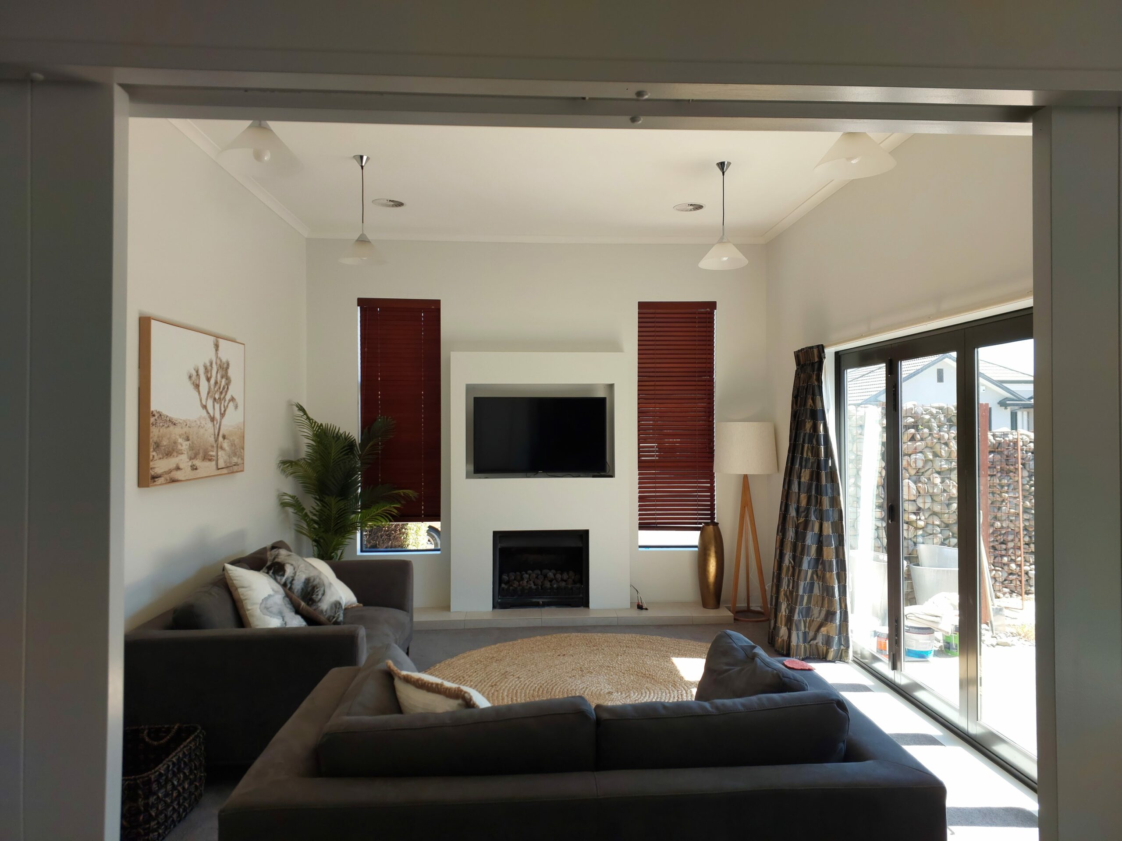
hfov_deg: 73.9
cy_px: 420
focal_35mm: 23
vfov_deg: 58.9
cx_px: 561
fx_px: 745
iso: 40
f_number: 1.8
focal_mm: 5.06
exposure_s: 1/100
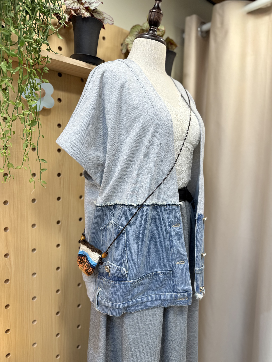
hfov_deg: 56.8
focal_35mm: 24
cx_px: 136
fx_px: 251
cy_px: 181
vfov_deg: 71.6
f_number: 1.78
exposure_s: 1/121
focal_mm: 6.76
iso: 64
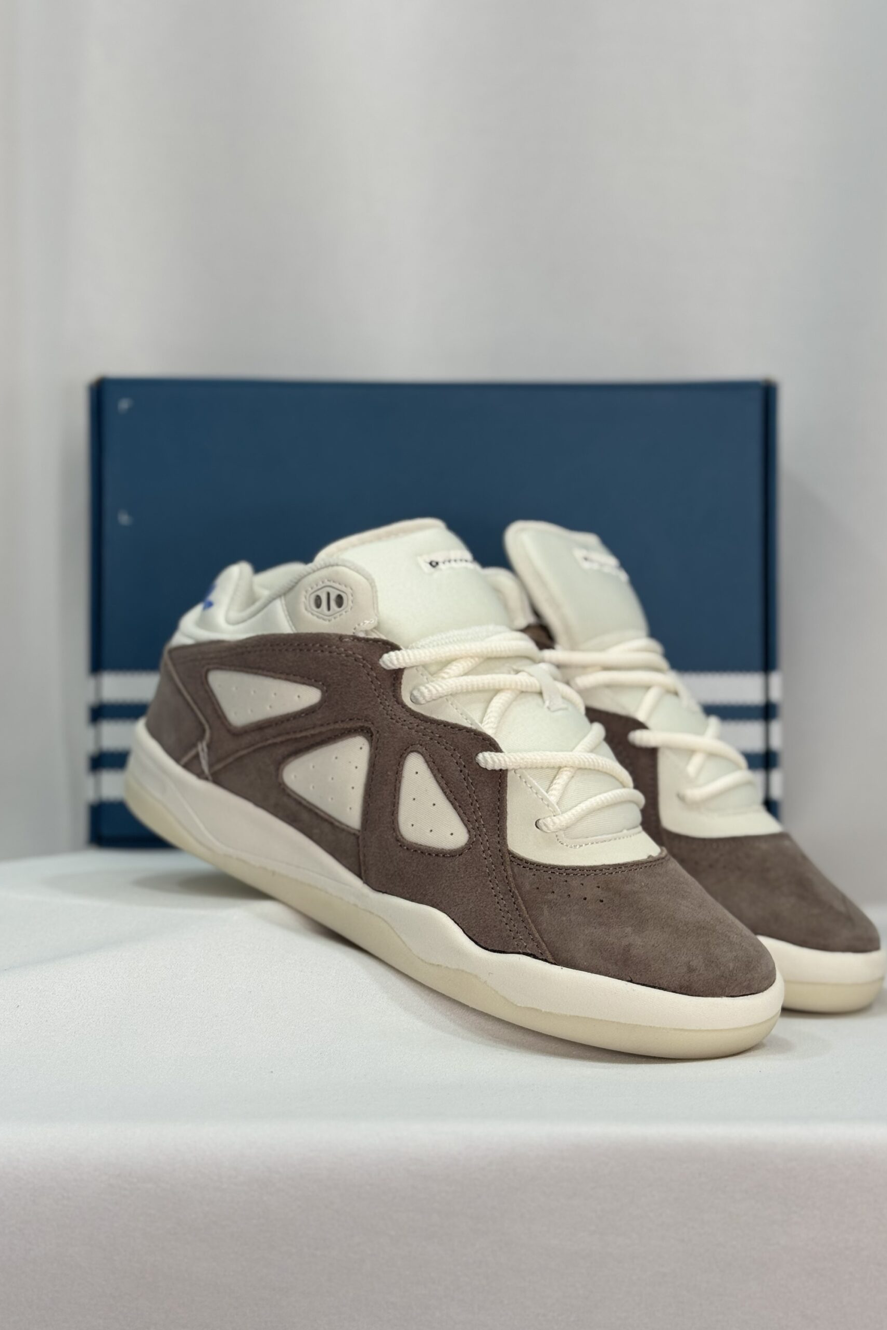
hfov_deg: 27.0
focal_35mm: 50
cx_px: 445
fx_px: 1848
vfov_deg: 39.6
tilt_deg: +0.7
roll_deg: +0.9
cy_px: 666
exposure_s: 1/120
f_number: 1.78
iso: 64
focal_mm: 6.76
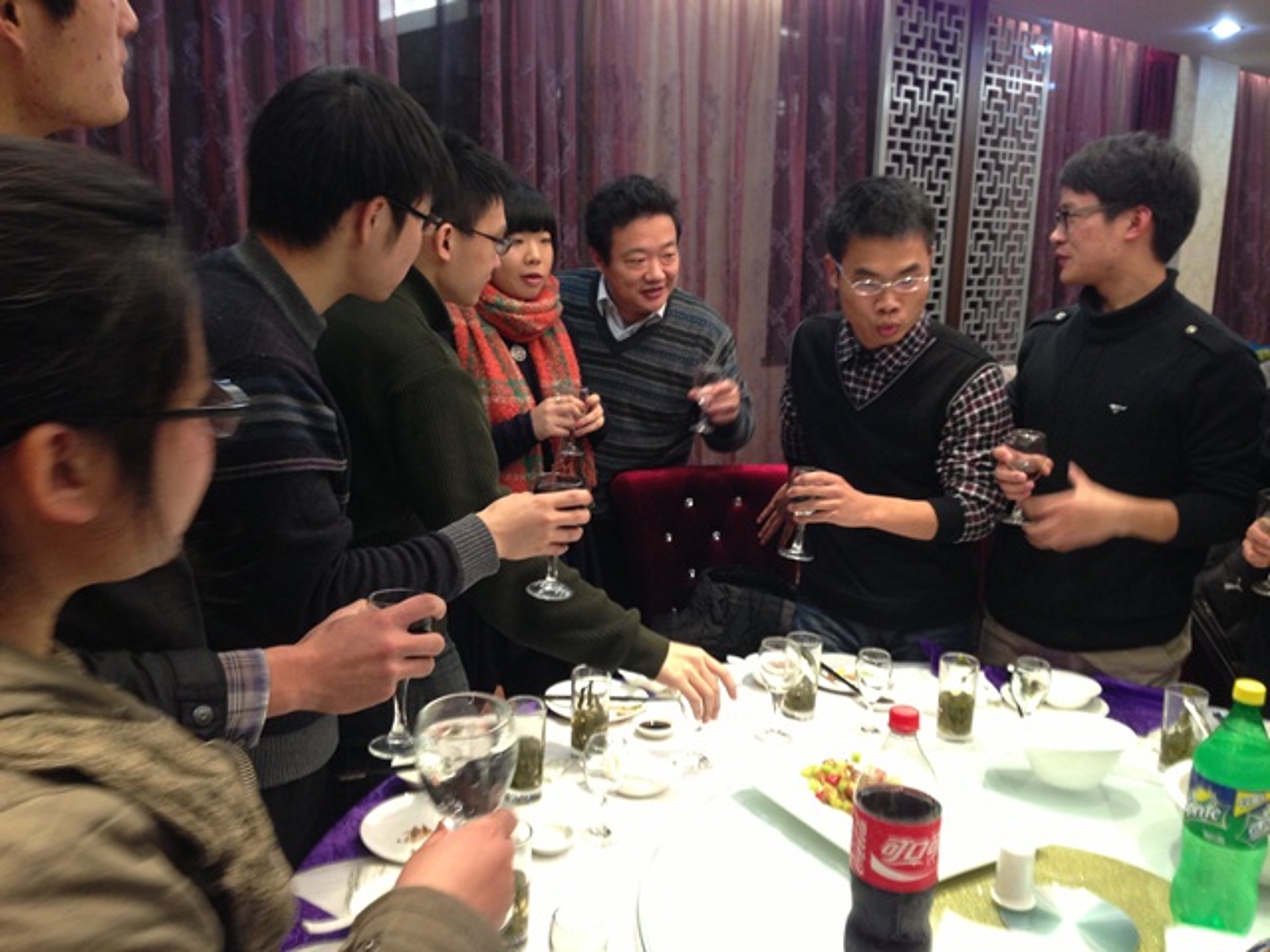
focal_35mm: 33
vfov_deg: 42.9
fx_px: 1211
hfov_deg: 55.4
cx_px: 635
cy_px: 476
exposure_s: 1/20
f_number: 2.4
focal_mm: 4.13
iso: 125
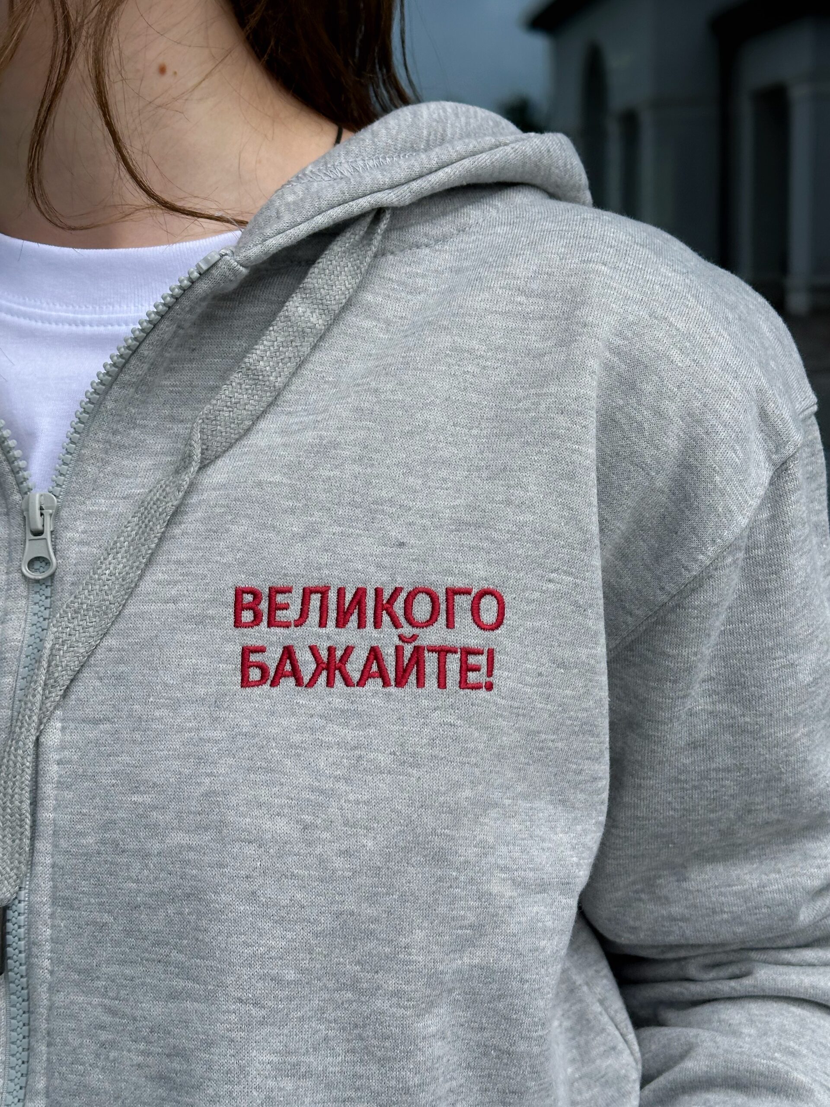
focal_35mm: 48
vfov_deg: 39.7
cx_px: 415
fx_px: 1535
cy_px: 554
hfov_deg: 30.3
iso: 64
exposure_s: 1/2469
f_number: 1.78
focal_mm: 6.86
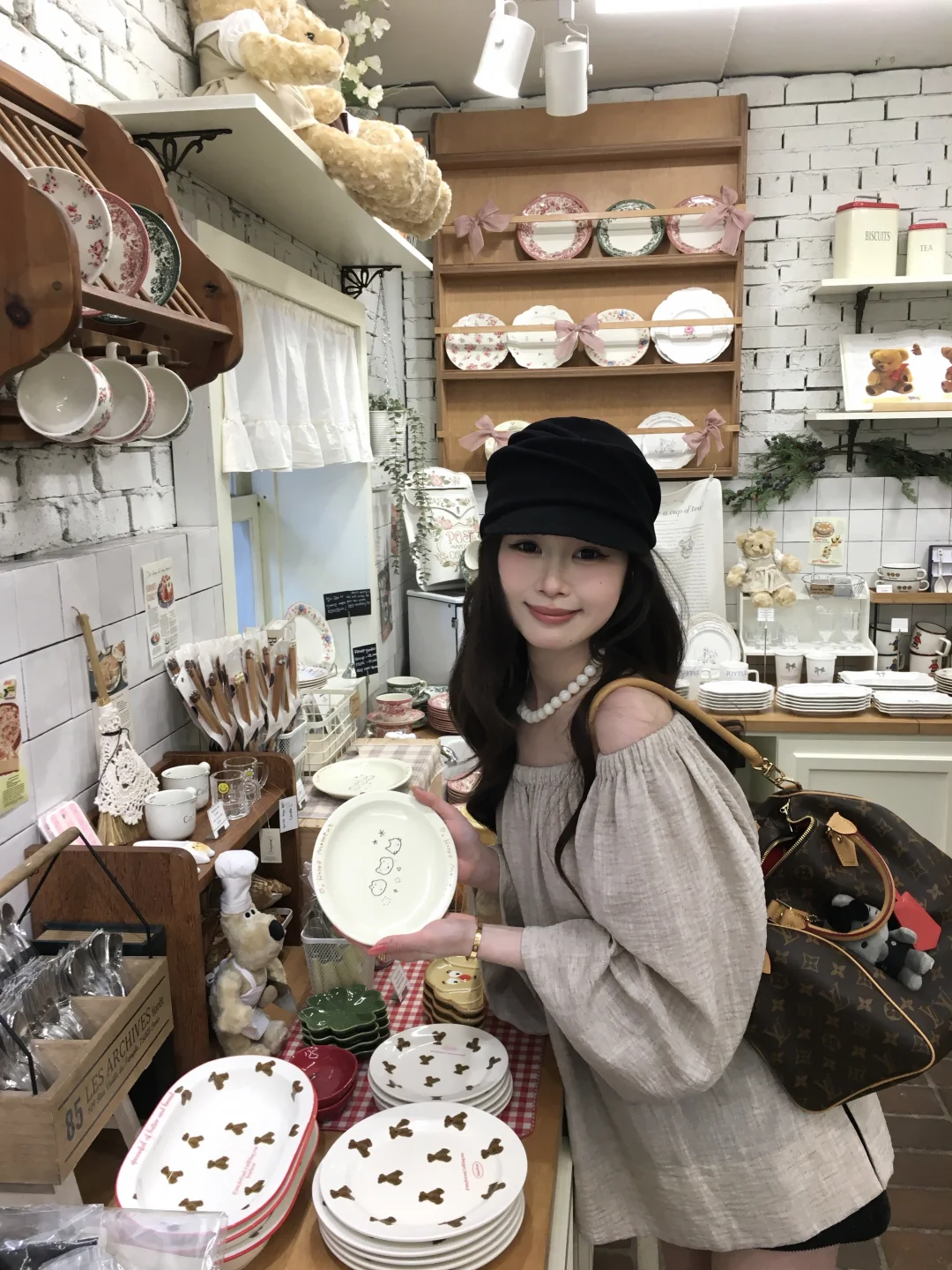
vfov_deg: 61.7
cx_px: 476
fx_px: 1063
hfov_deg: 48.2
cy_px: 635
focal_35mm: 29
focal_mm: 4.15
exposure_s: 1/33
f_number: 2.2
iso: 25
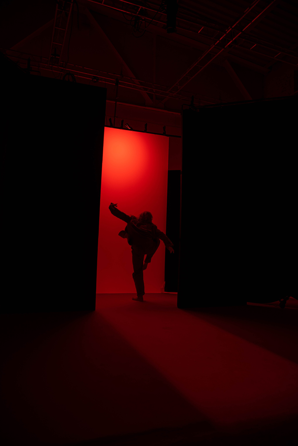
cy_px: 223
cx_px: 149
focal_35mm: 24
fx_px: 298
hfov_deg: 53.2
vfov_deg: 73.7
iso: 800
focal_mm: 24
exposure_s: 1/320
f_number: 4
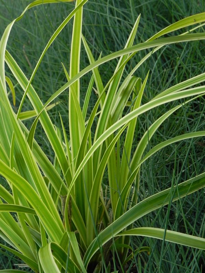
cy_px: 136
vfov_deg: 26.0
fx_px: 592
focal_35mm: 75
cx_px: 102
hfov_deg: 19.6
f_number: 5.6
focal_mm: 13.4
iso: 160
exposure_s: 1/125
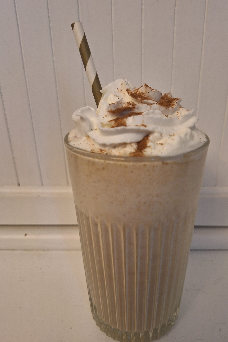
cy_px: 174
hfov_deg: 51.1
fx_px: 238
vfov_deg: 71.5
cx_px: 128
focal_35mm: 25
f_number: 1.8
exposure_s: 1/40
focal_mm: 5.54
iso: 200
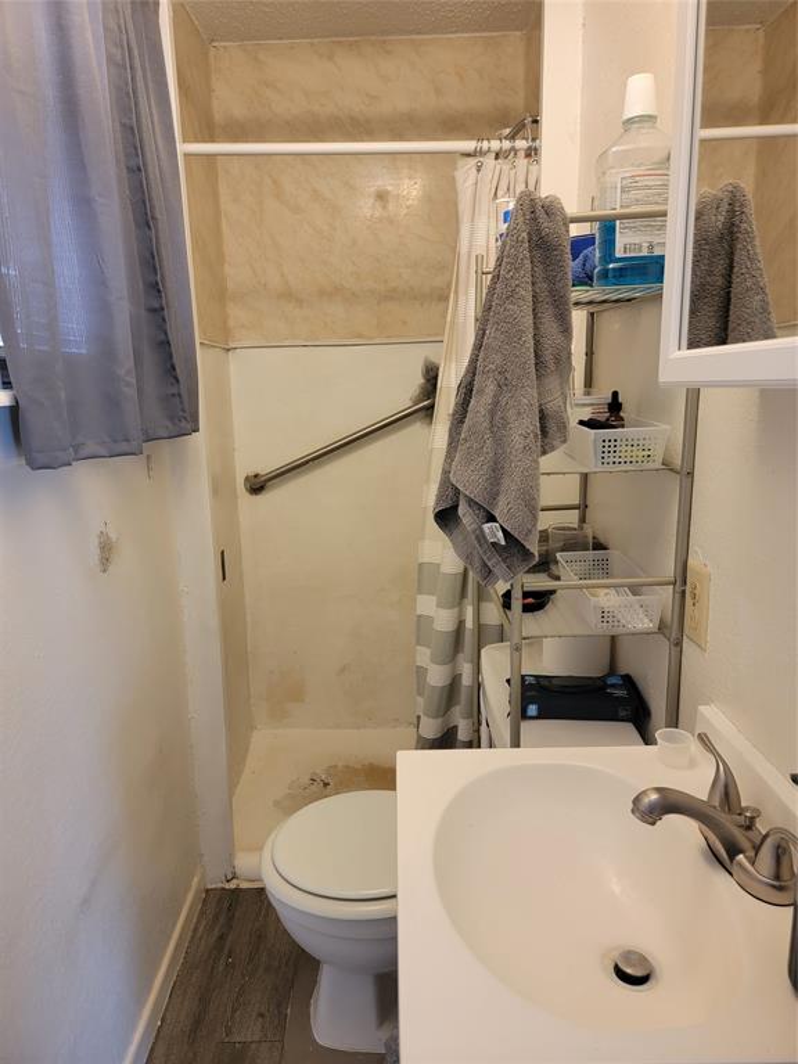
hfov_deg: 56.8
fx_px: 738
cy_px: 532
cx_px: 399
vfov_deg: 71.6
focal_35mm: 24
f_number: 1.8
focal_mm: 6.7
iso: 320
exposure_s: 1/120
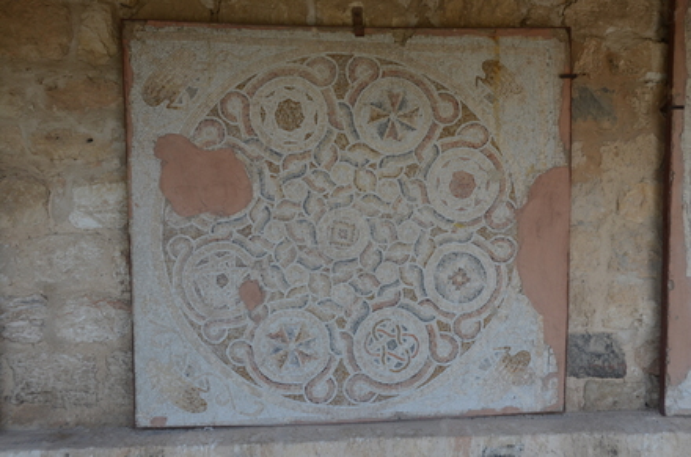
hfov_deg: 53.2
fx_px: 689
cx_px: 346
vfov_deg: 36.7
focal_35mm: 36
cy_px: 228
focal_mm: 24
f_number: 5.6
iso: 200
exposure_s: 1/125
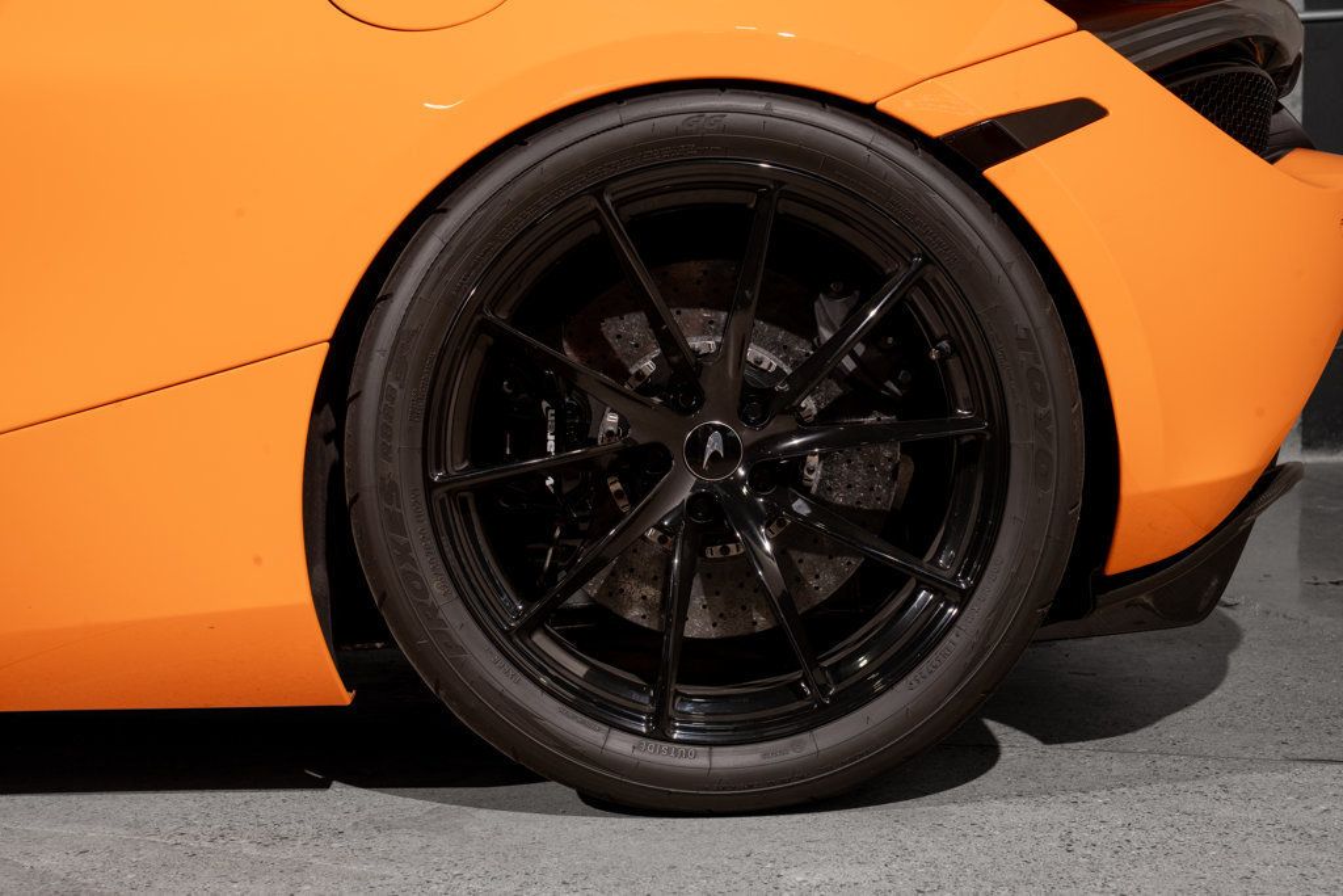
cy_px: 448
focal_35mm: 70
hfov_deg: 28.8
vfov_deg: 19.5
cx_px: 672
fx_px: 2612
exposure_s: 1/50
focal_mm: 70
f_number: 11
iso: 320
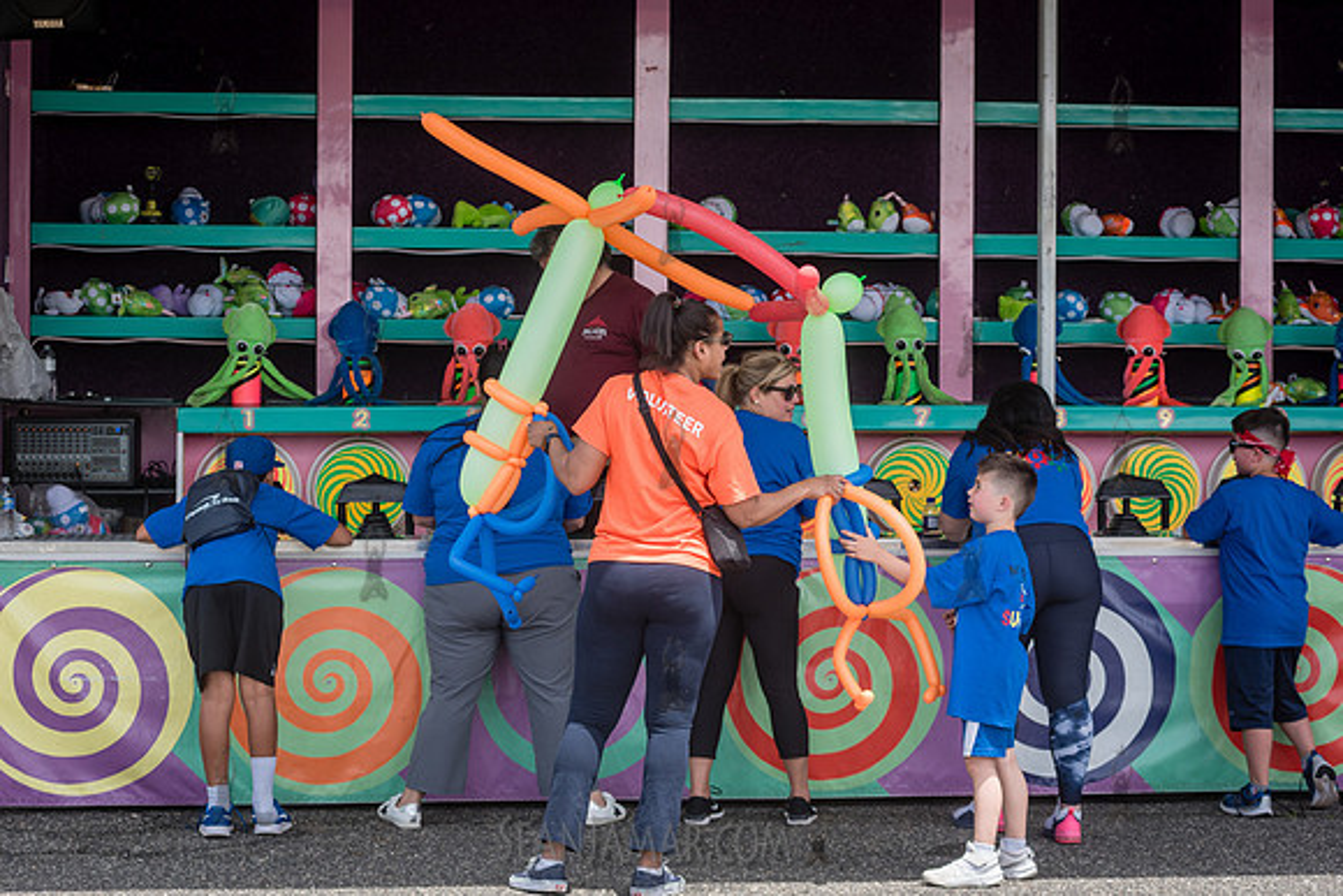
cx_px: 672
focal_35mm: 103
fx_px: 3846
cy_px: 448
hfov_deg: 19.8
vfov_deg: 13.3
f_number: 4.5
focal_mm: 100
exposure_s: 1/1000
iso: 250
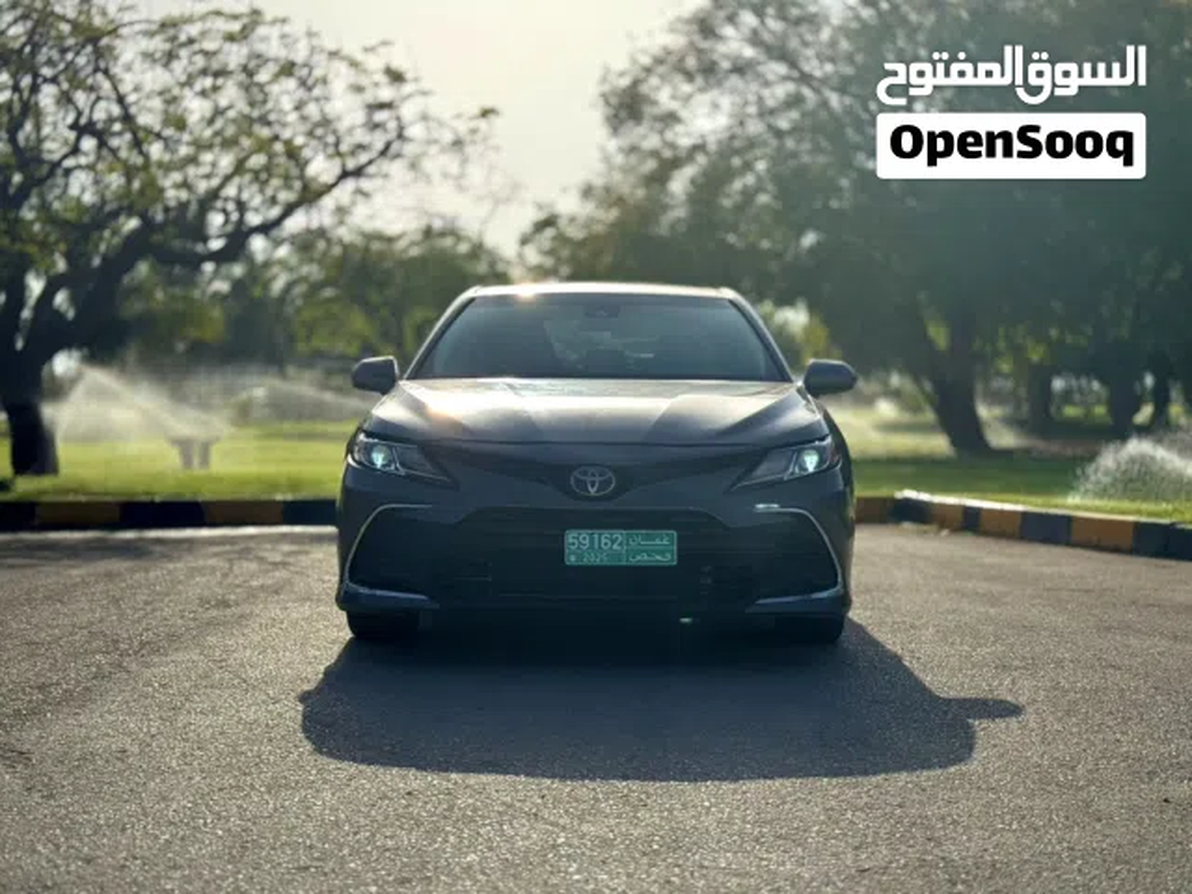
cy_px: 447
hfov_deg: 39.7
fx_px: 1653
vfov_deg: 30.3
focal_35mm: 48
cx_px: 596
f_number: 1.78
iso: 80
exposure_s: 1/9009
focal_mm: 6.76
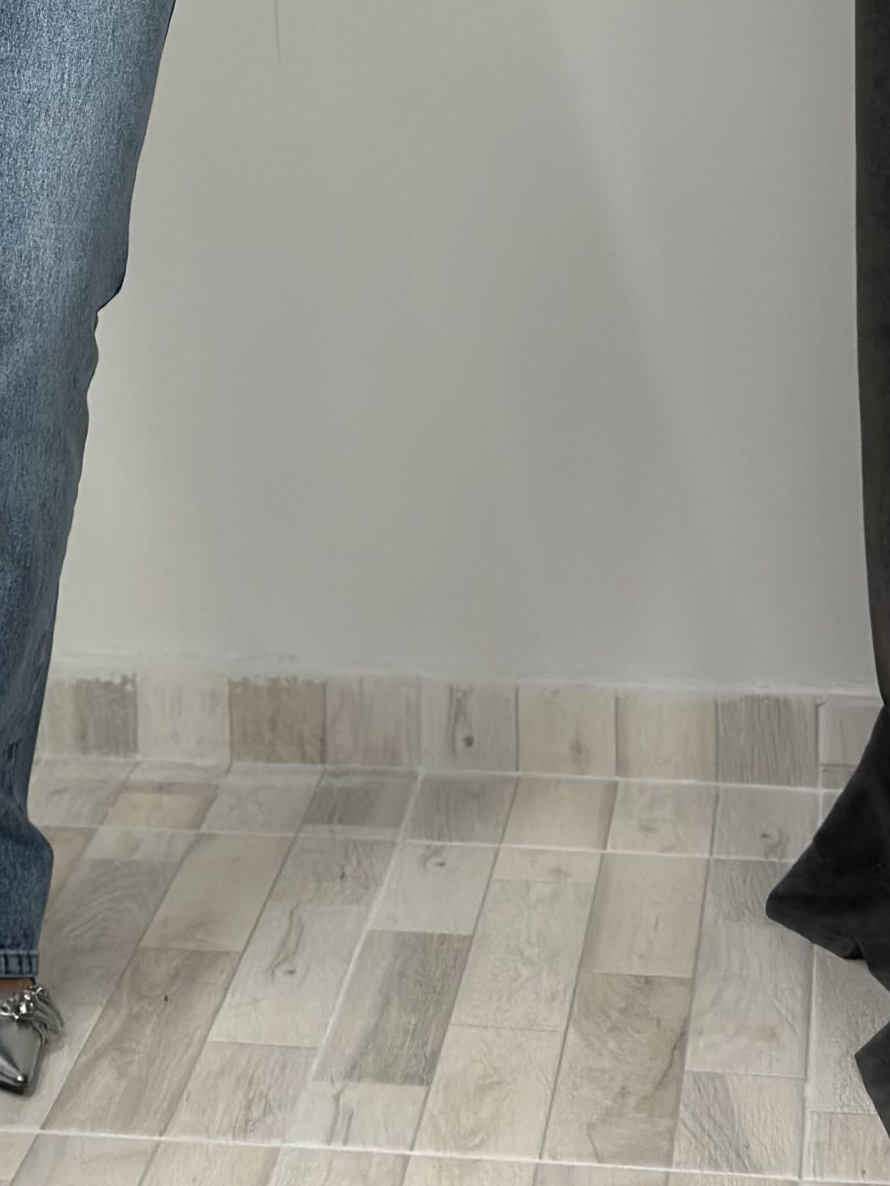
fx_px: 4113
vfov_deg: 16.0
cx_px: -96
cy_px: -62
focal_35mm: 120
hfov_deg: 12.1
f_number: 1.78
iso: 100
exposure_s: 1/100
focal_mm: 6.86
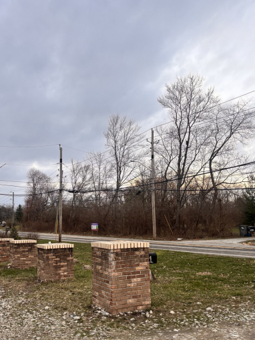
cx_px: 101
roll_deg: -0.1
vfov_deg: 53.4
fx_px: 334
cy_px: 210
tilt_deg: -0.2
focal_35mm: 34
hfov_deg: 41.5
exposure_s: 1/121
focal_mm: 5.96
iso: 125
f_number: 1.6
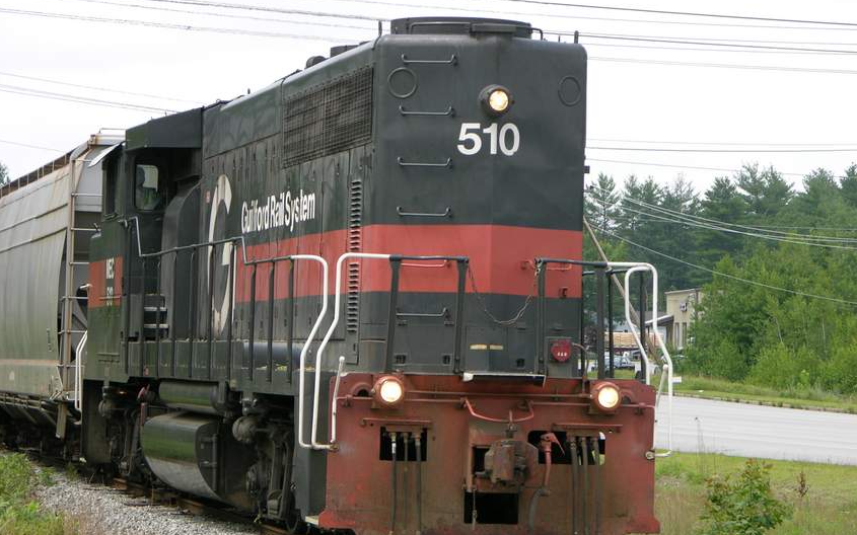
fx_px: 3737
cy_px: 278
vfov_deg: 8.2
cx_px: 429
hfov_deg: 13.1
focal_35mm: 160
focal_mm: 37.7
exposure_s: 1/172
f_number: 4.4
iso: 50
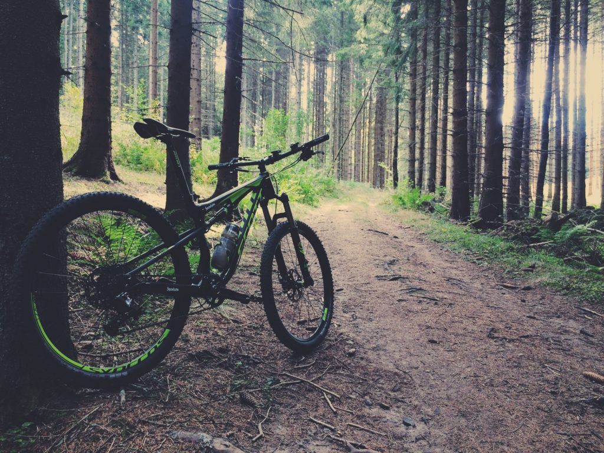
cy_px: 226
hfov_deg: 61.7
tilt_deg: -2.1
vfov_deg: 48.2
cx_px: 302
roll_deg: +0.2
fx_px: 506
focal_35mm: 29
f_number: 2.2
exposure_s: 1/50
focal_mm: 4.15
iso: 50
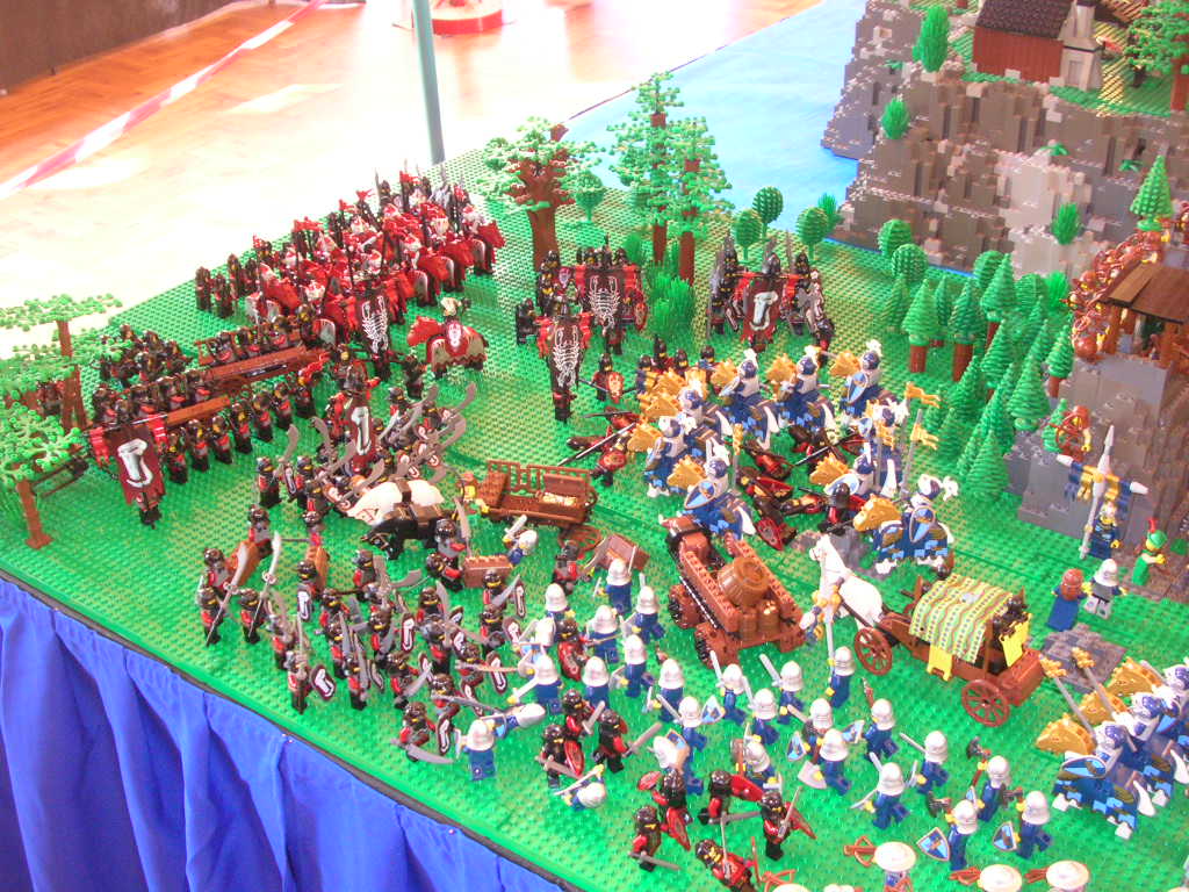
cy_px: 446
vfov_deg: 32.2
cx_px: 594
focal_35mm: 45
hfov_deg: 42.1
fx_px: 1546
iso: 200
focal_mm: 7.5
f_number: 3.1
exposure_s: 1/5.4
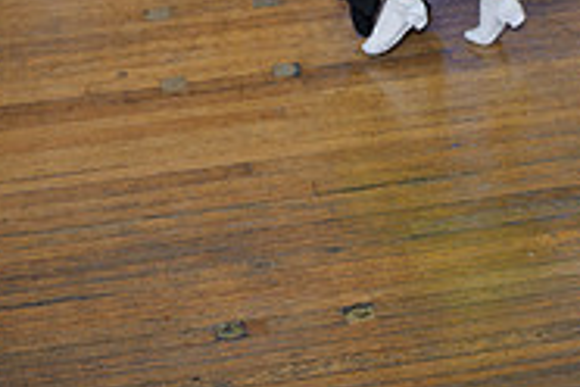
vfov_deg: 7.9
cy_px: -265
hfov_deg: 12.1
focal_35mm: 169
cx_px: 419
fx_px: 2723
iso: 800
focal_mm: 70
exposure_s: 1/125
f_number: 2.8
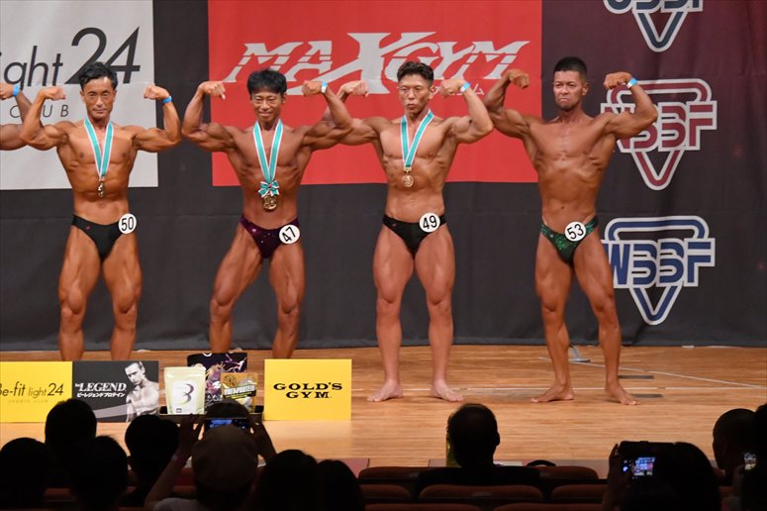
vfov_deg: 6.8
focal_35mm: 202
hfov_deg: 10.2
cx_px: 384
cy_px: 256
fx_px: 4302
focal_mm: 135
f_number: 5.6
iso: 7200
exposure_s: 1/400
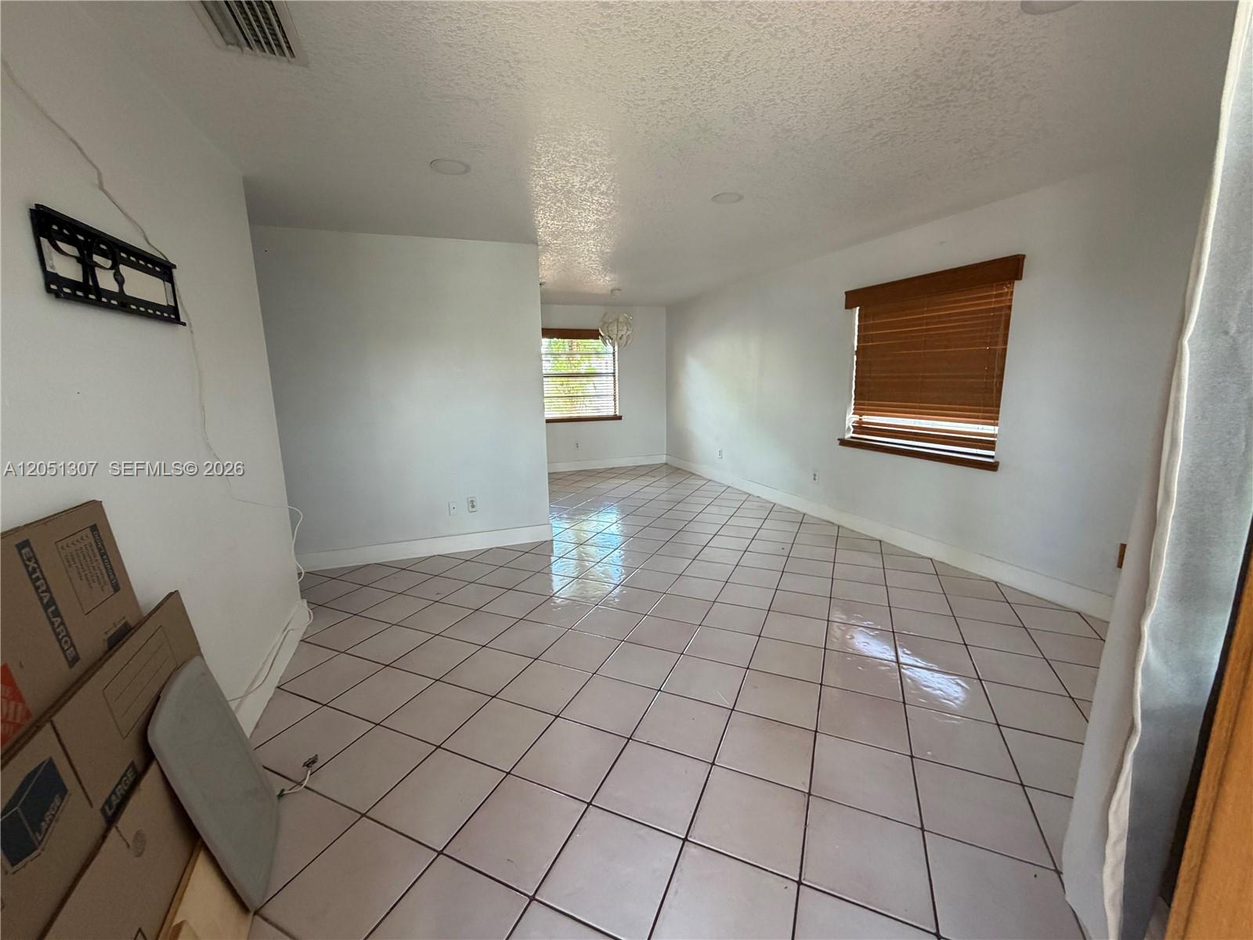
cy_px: 470
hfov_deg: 102.1
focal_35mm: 14
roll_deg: +0.9
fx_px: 507
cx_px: 626
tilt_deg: -10.0
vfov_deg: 85.7
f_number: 2.2
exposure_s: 1/121
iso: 250
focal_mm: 2.22
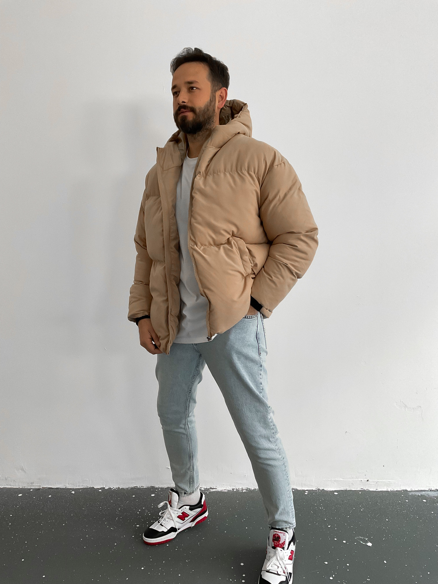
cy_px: 292
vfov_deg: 61.7
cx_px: 219
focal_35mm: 29
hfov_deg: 48.2
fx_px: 489
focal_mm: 3
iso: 125
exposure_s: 1/60
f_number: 1.8
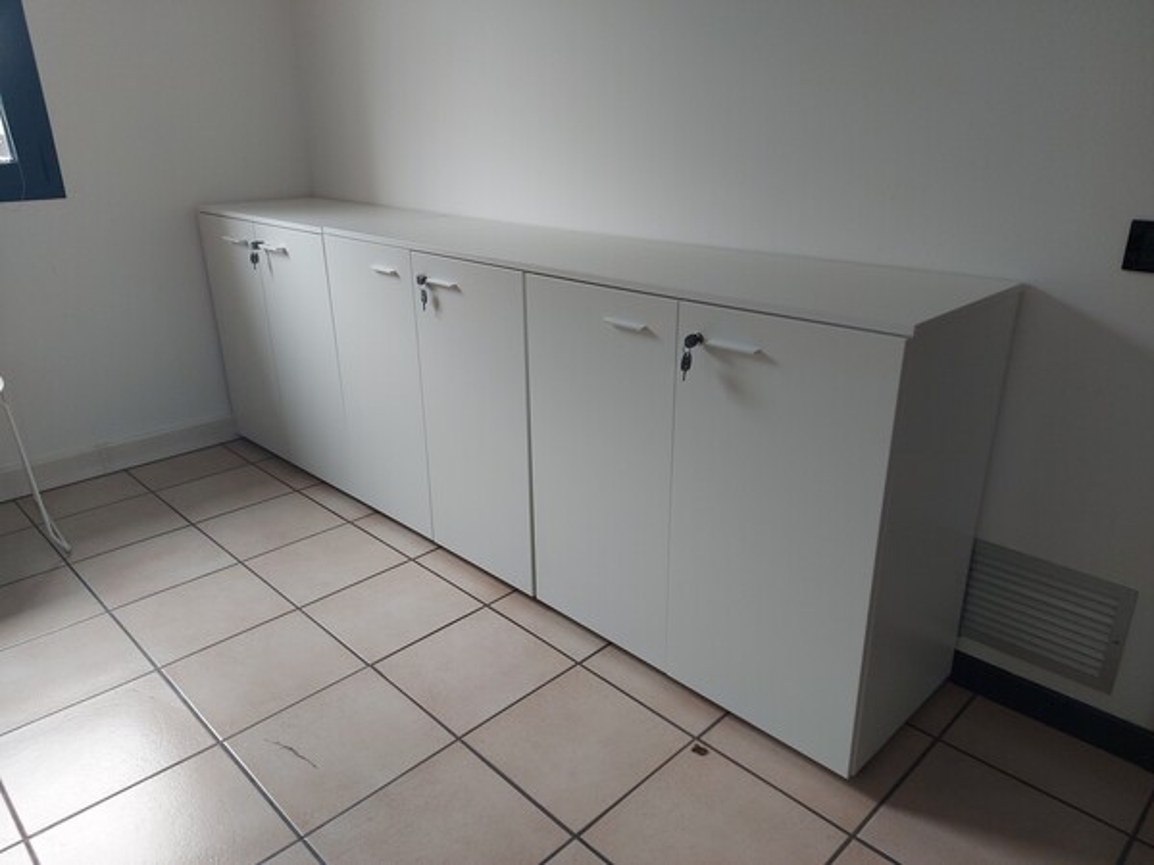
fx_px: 800
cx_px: 577
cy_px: 432
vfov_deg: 56.8
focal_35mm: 24
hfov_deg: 71.6
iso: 64
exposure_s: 1/60
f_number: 1.8
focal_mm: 5.23
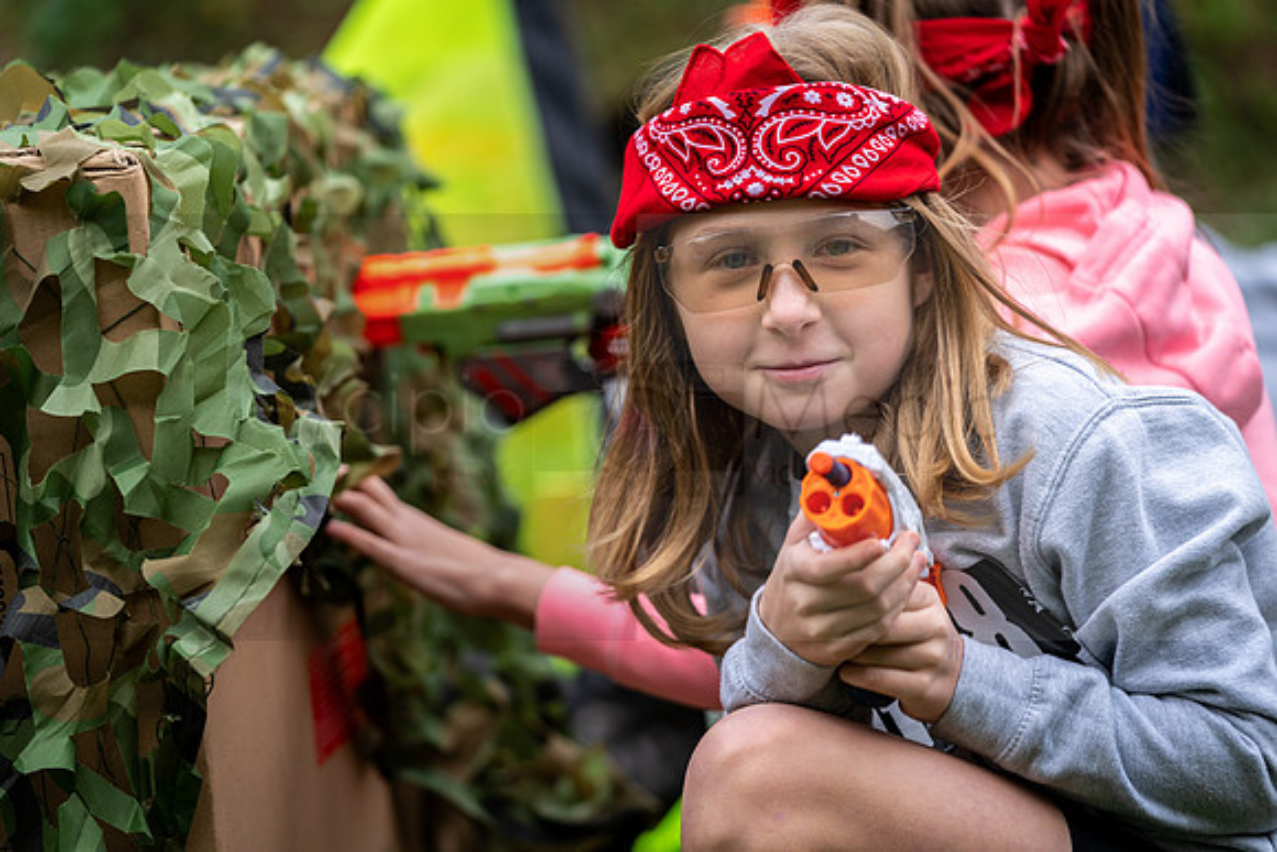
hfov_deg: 16.5
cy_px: 426
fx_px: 4399
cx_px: 638
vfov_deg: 11.1
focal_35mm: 124
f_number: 2.8
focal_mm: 124
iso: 100
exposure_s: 1/160
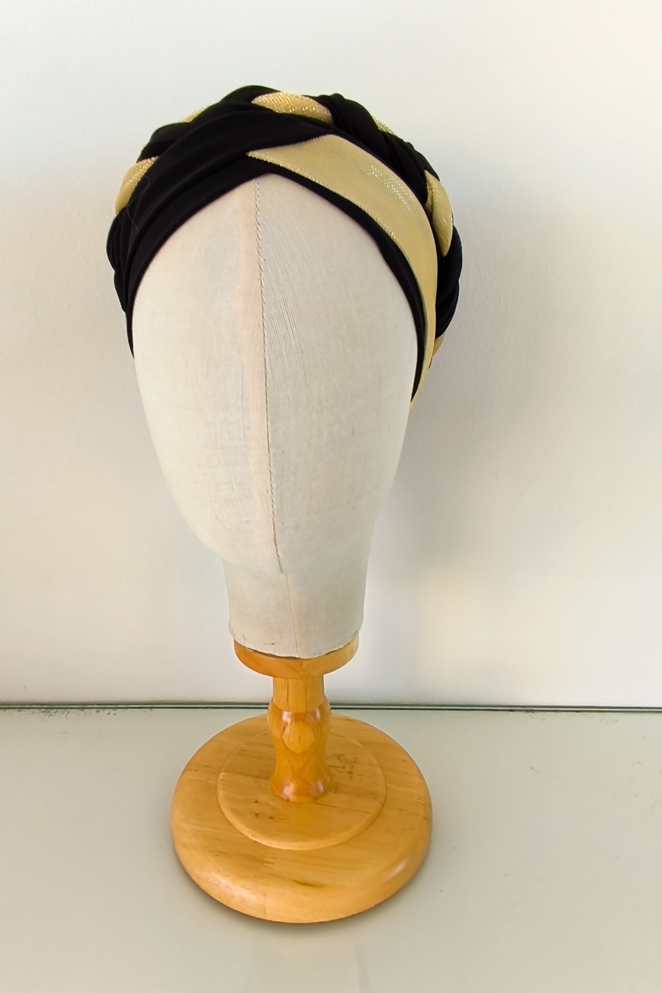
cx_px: 289
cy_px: 497
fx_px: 662
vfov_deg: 73.7
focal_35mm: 24
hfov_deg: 53.0
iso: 50
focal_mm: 1.65
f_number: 2.2
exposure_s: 1/30
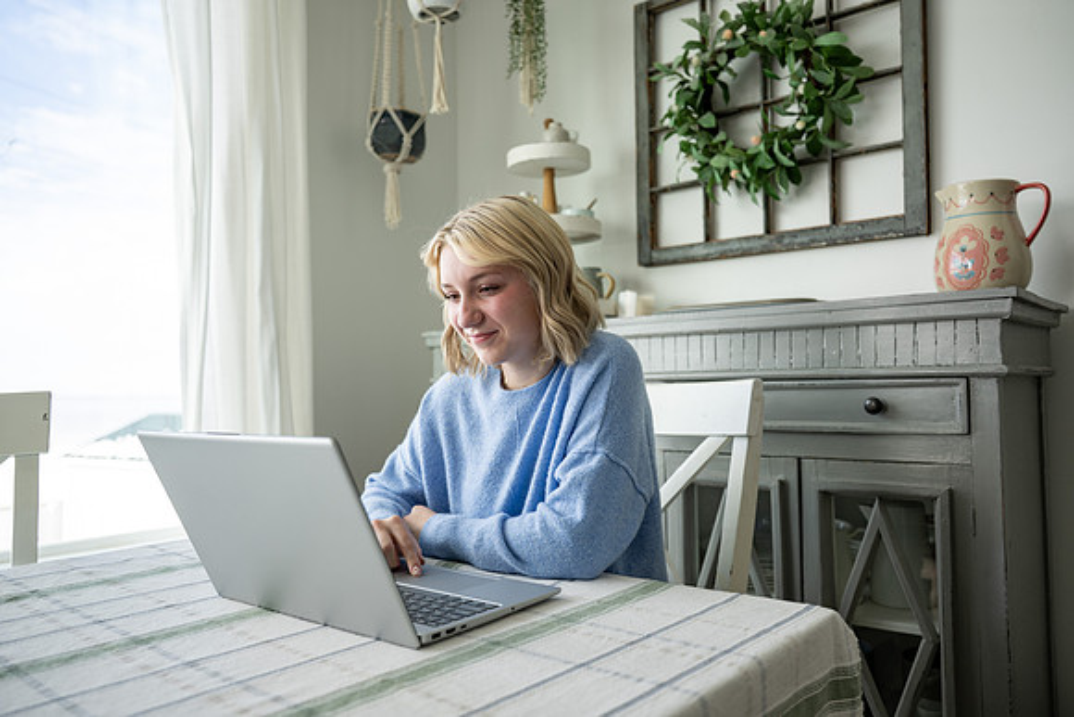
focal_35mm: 27
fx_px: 806
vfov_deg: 48.0
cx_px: 537
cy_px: 358
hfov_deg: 67.4
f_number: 2.8
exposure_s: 1/320
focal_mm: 27
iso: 125
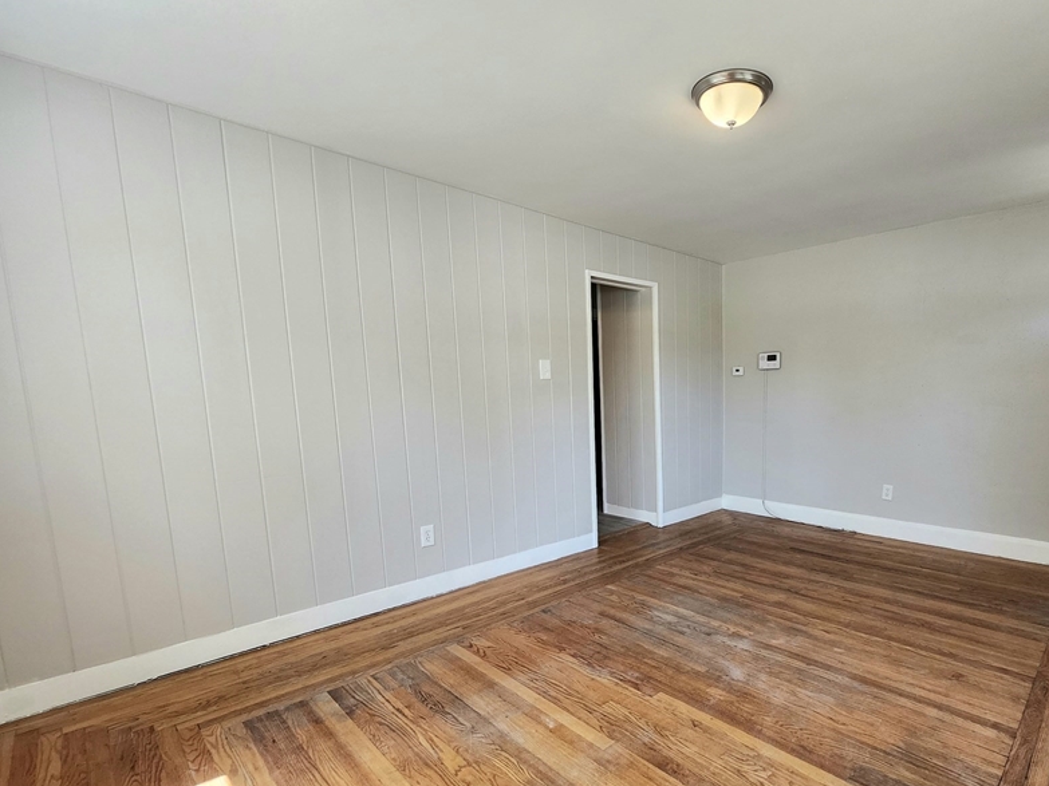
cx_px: 656
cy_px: 450
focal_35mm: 17
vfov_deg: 74.3
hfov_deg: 89.2
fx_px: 515
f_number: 2.2
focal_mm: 1.74
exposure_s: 1/60.2
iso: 80
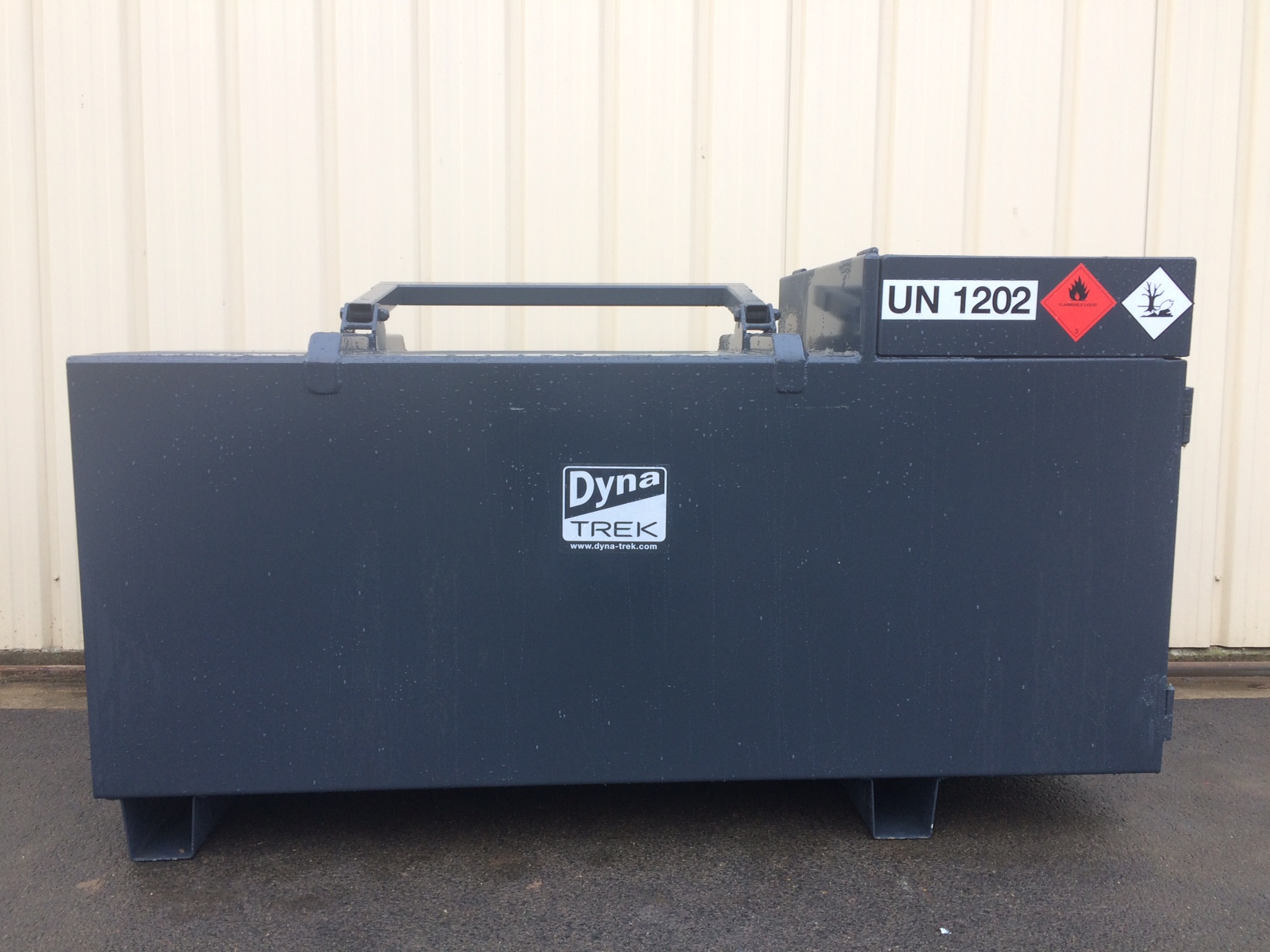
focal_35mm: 29
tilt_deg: -5.1
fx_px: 1064
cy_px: 476
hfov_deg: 61.7
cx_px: 635
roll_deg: +0.6
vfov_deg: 48.2
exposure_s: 1/50
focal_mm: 4.15
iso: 40
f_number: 2.2
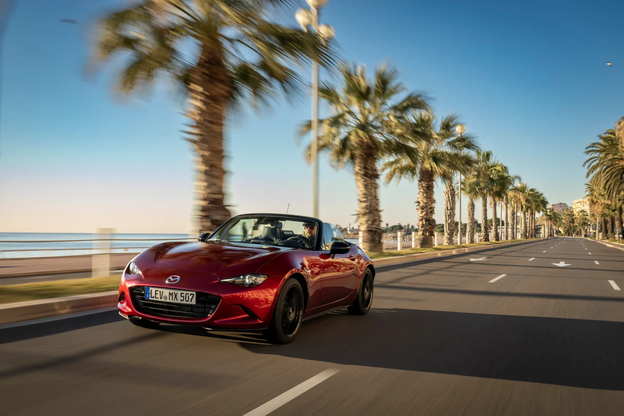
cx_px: 312
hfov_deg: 55.8
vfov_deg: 38.9
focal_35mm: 34
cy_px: 208
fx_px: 589
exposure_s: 1/25
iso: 50
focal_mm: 34
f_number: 9
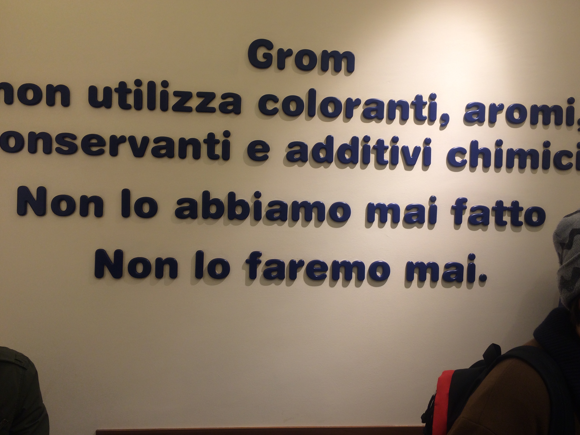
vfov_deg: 45.4
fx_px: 519
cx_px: 293
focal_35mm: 31
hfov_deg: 58.4
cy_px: 217
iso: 40
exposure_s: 1/50
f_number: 2.2
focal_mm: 4.12
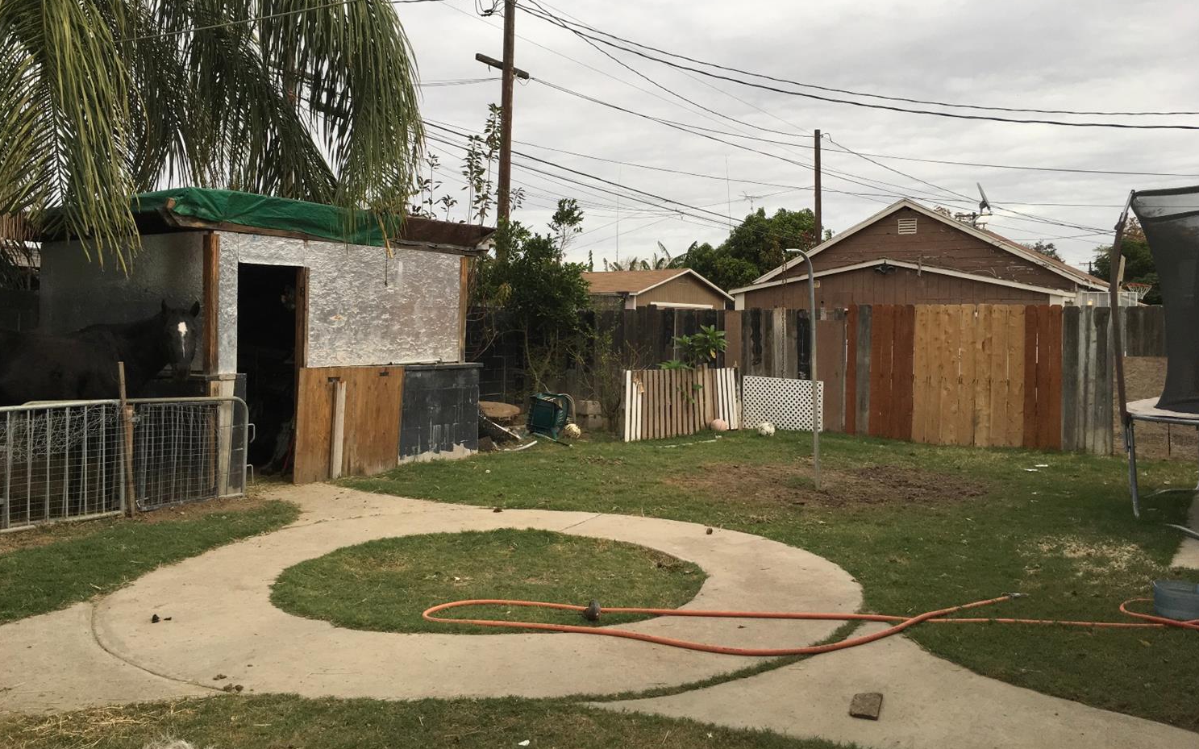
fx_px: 1013
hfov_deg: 61.2
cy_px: 315
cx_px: 600
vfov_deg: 40.5
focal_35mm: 31
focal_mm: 4.15
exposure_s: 1/2262
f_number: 2.2
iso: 40
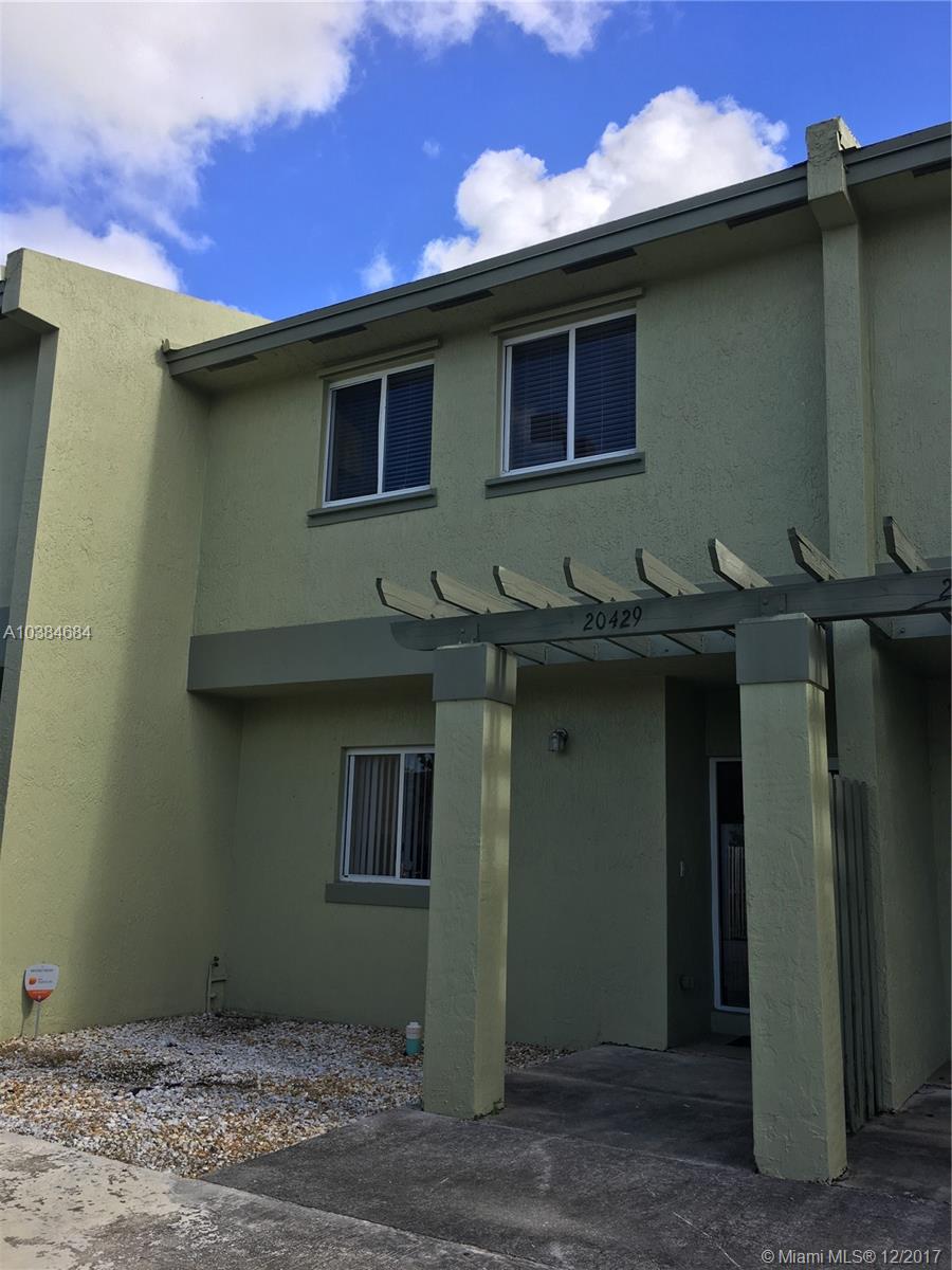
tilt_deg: +11.8
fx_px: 1063
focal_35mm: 29
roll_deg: -0.7
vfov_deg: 61.7
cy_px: 635
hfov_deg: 48.2
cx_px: 476
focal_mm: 4.15
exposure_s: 1/818
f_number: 2.2
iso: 25
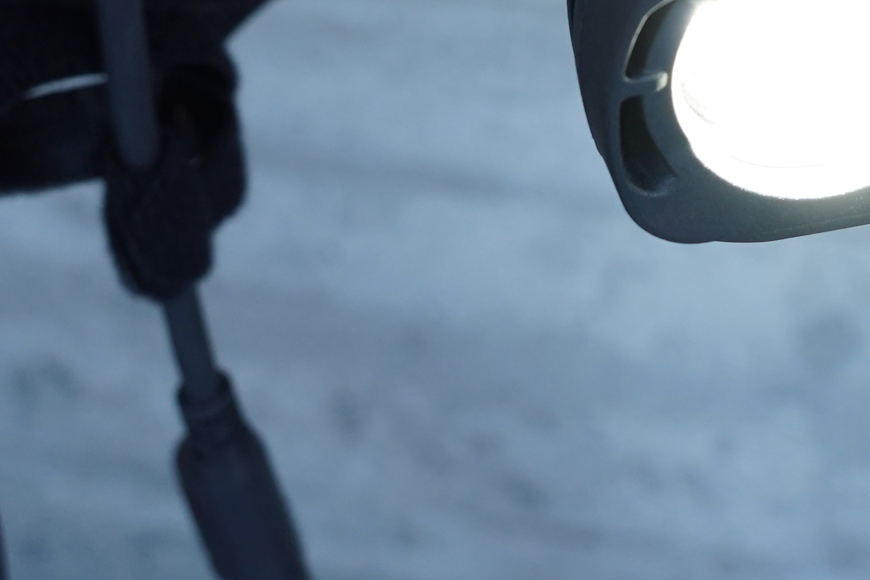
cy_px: -325
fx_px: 2755
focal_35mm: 114
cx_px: 881
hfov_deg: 17.5
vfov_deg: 11.5
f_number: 9
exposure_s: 1/100
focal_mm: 35
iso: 800
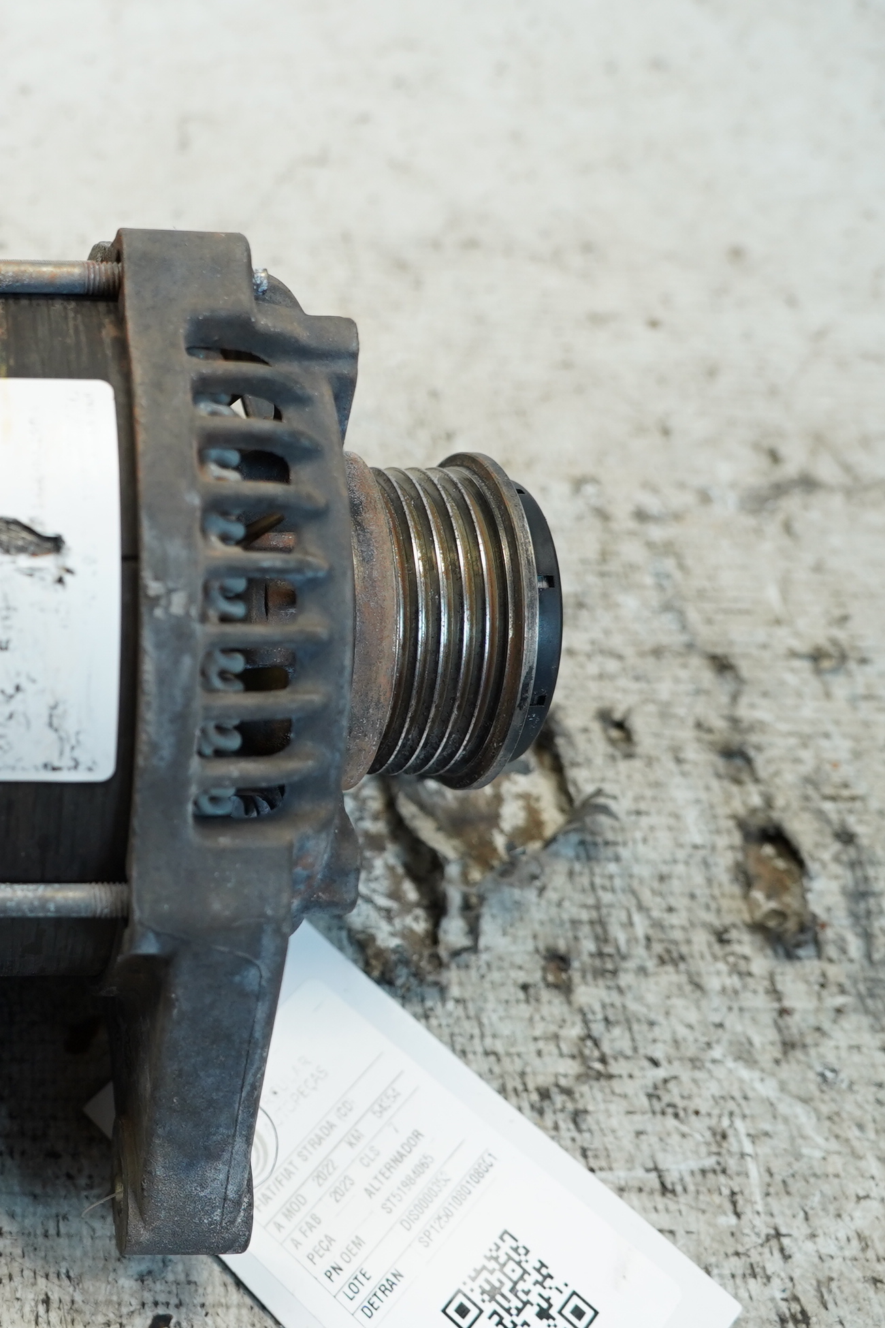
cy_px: 655
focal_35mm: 37
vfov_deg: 51.9
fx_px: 1364
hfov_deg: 32.8
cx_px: -11
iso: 640
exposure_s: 1/160
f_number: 4
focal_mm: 16
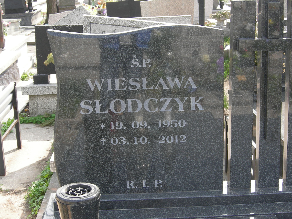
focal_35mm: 64
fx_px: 540
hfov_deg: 30.3
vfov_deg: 22.9
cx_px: 153
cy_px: 98
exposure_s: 1/101
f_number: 4.7
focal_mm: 11.9
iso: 64
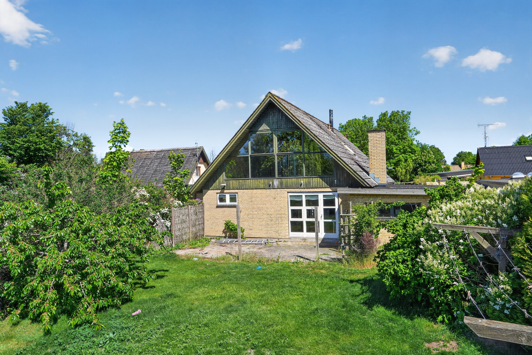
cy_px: 178
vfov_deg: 49.5
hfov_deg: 69.4
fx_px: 384
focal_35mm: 26
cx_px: 266
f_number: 8
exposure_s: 1/320
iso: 400
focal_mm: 26
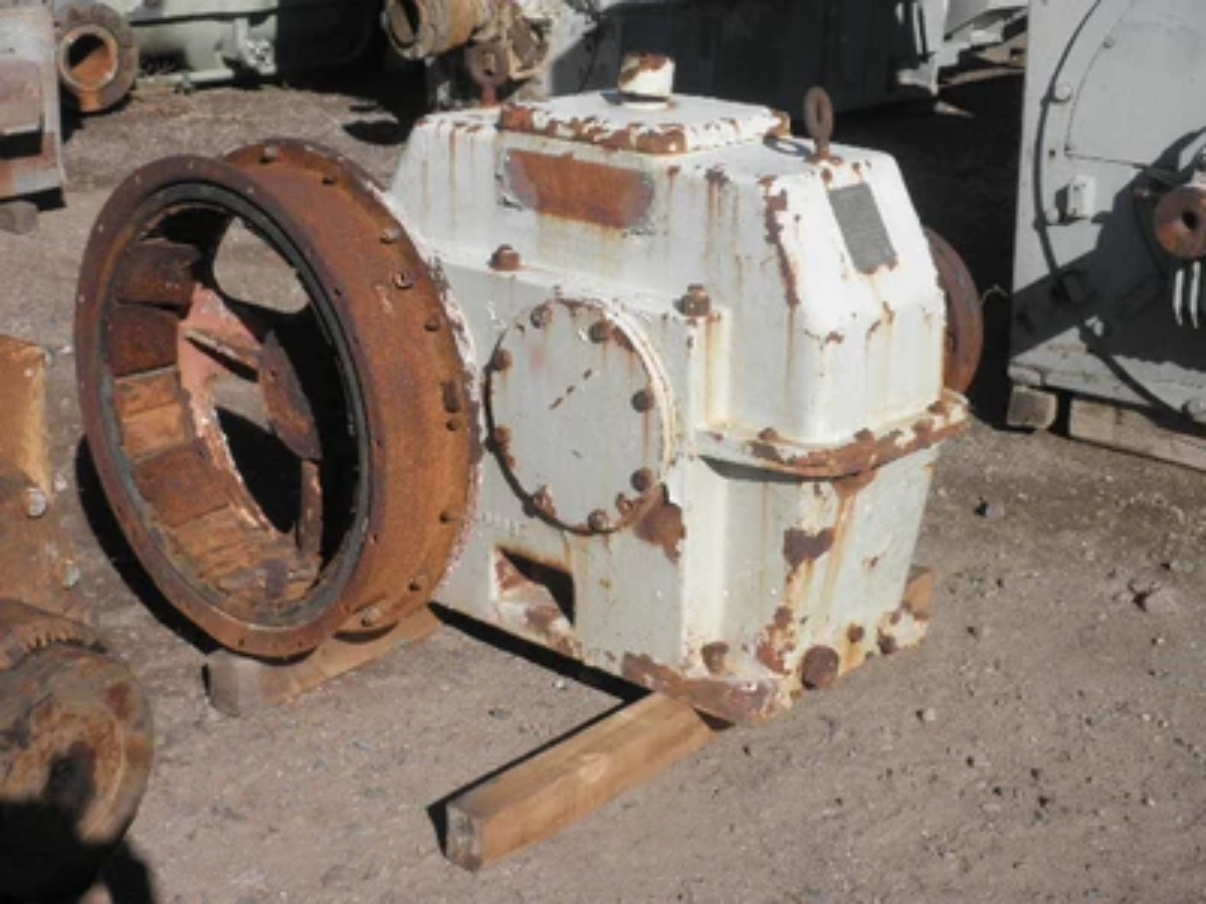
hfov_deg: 32.7
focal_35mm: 59
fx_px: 2056
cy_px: 452
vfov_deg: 24.8
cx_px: 603
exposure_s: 1/125
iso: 64
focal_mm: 10.5
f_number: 10.7
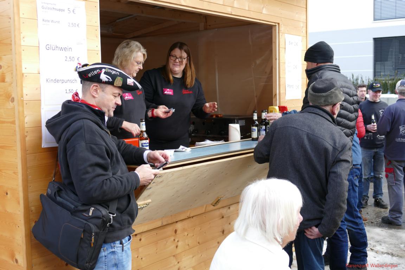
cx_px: 202
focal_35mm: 43
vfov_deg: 31.2
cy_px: 135
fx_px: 484
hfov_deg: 45.4
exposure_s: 1/125
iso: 125
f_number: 3.2
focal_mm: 15.76
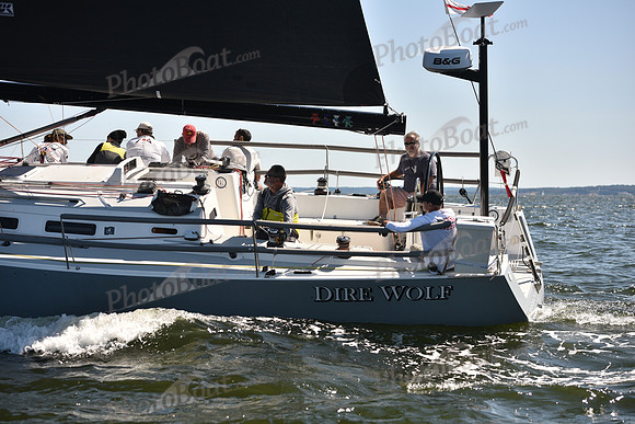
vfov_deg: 19.5
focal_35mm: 70
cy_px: 212
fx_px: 1235
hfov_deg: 28.8
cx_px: 318
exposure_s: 1/1000
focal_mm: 70
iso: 250
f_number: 4
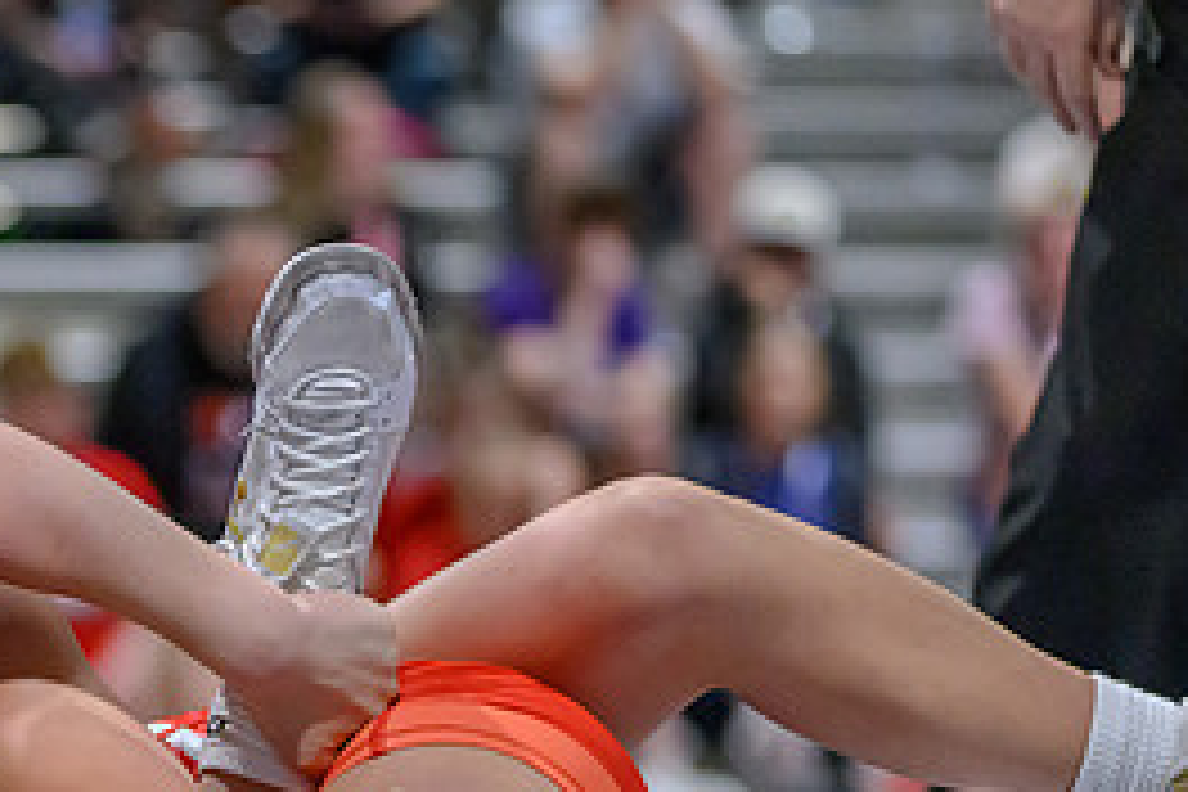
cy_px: 1095
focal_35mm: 353
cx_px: -281
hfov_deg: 5.8
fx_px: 11648
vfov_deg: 3.9
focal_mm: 120
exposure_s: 1/640
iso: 6400
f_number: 2.8
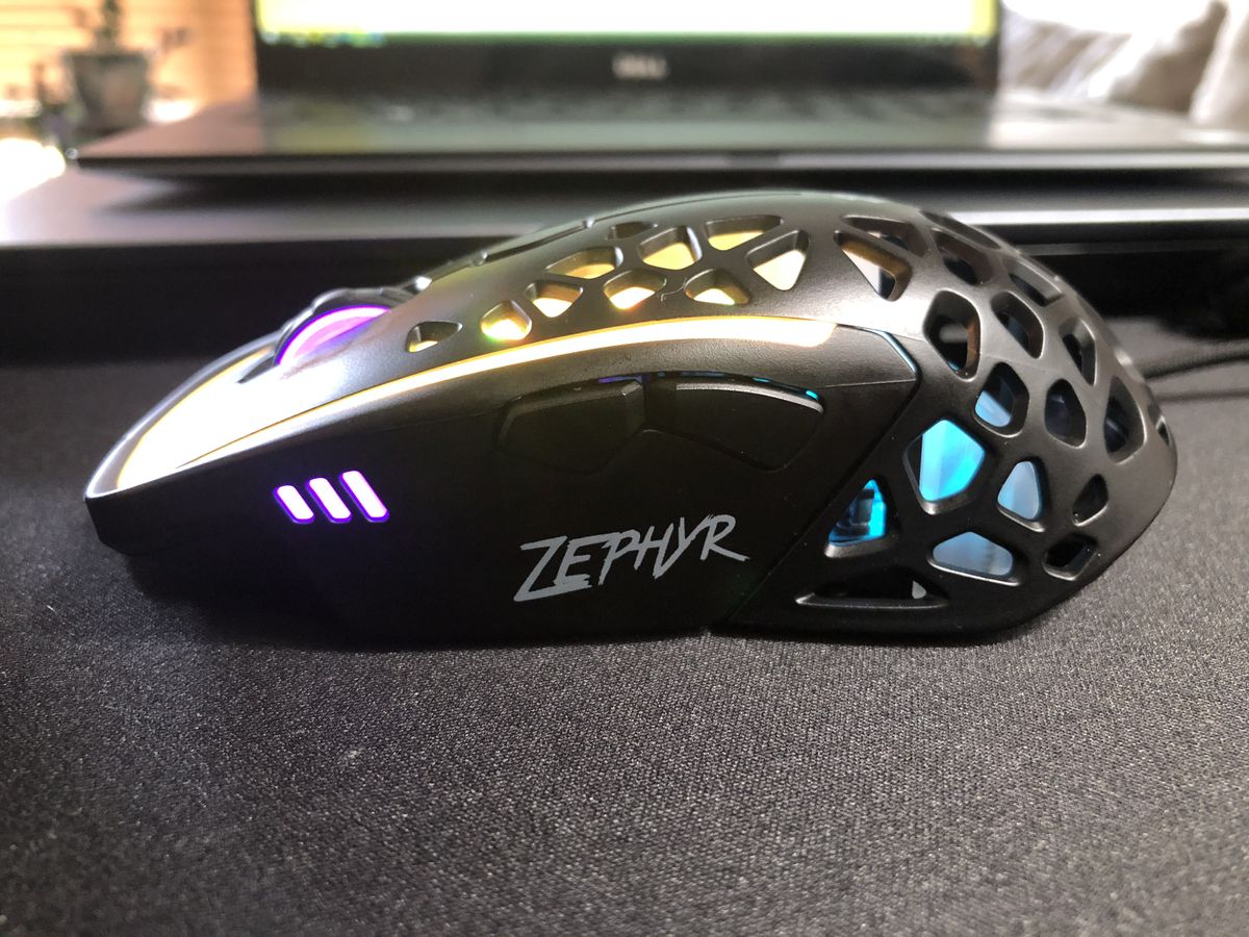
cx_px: 624
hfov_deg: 63.4
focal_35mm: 28
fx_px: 1010
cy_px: 468
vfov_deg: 49.7
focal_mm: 3.99
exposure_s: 1/15
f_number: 1.8
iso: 100
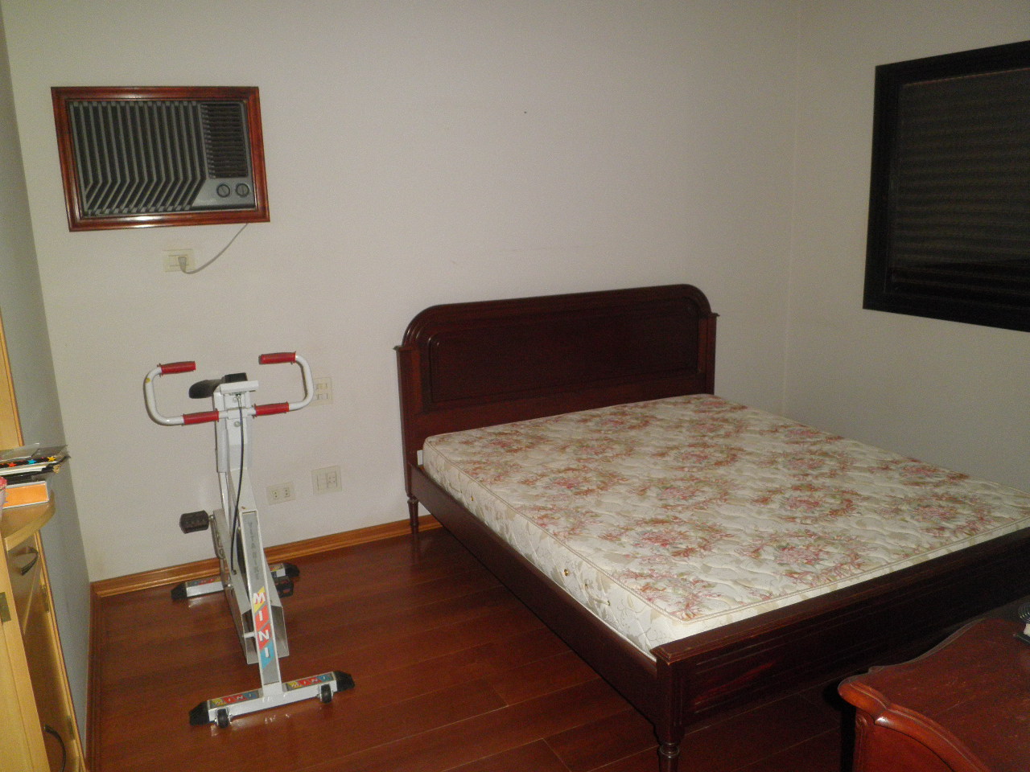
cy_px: 386
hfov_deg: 67.3
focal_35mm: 26
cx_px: 515
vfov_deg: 53.1
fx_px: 774
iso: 250
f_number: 2.8
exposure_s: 1/30
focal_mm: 4.7
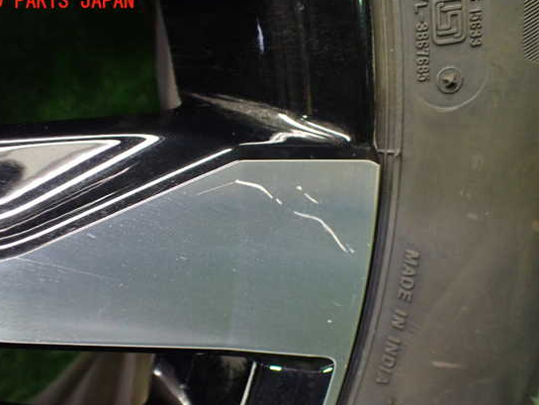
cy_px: 212
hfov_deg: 55.3
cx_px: 251
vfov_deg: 42.9
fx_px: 514
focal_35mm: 33
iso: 800
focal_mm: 5.4
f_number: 2.3
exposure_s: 1/60
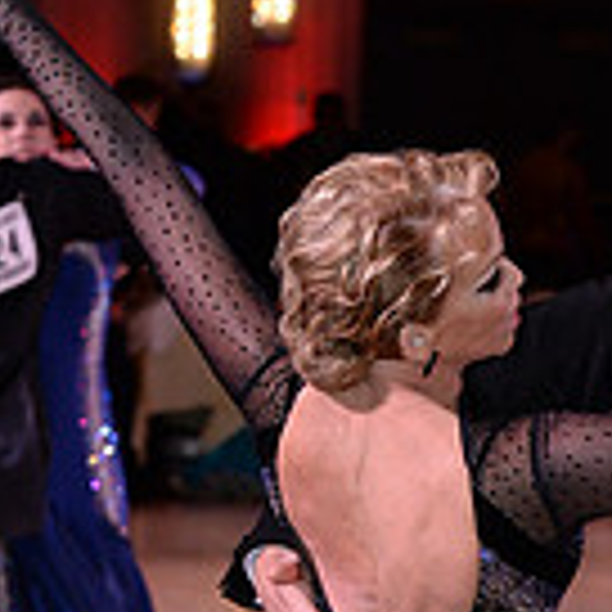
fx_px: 6901
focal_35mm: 345
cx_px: 596
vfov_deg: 5.0
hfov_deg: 5.1
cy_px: 824
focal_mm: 95
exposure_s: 1/250
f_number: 5.6
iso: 2000
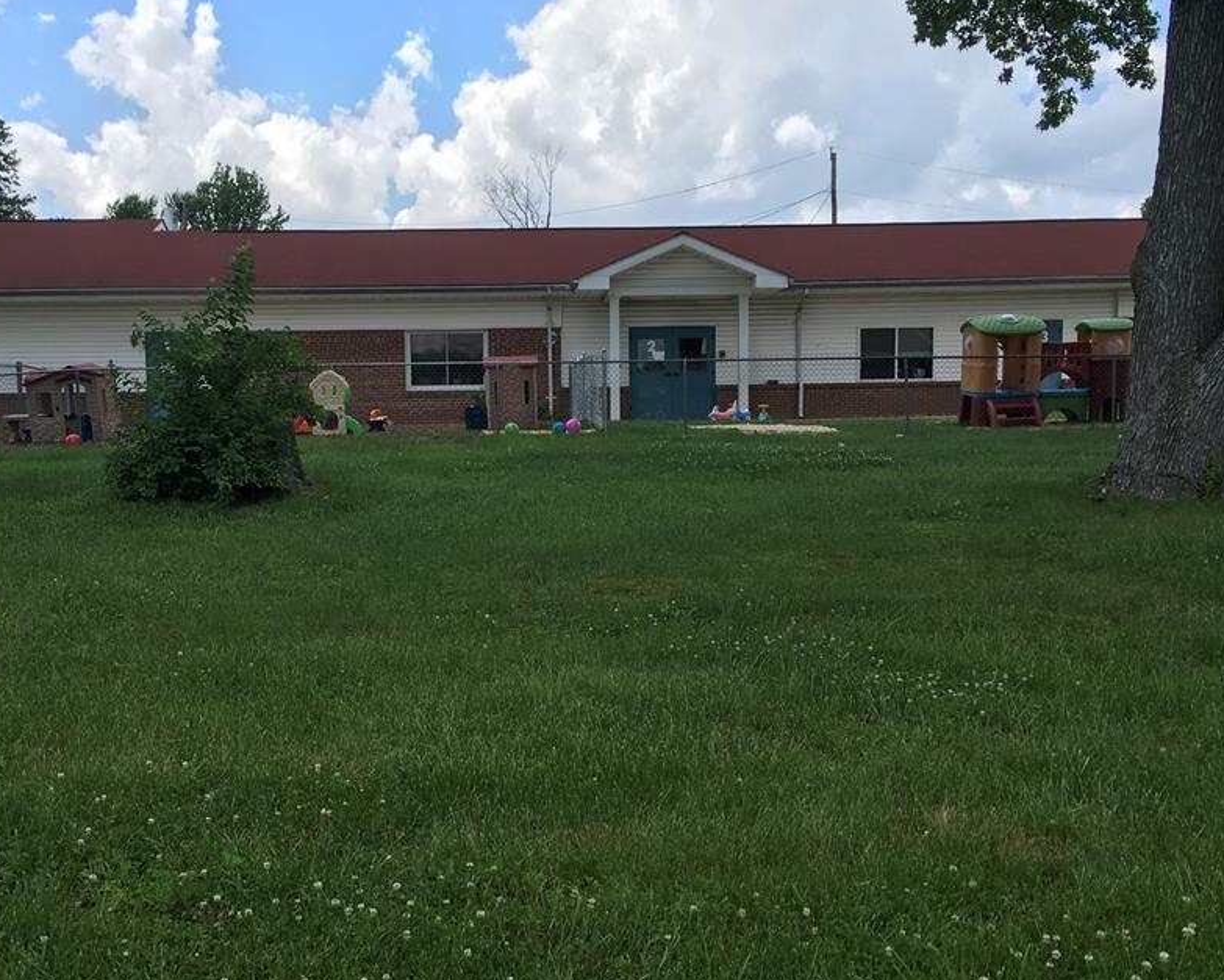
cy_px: 563
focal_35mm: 37
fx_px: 1341
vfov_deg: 40.1
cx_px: 531
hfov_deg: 48.9
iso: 25
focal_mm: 4.15
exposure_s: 1/1115
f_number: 2.2
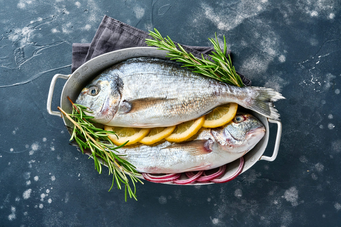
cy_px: 114
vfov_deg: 15.2
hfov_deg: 22.6
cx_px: 170
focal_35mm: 90
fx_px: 852
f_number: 11
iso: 160
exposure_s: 1/160
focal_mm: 60
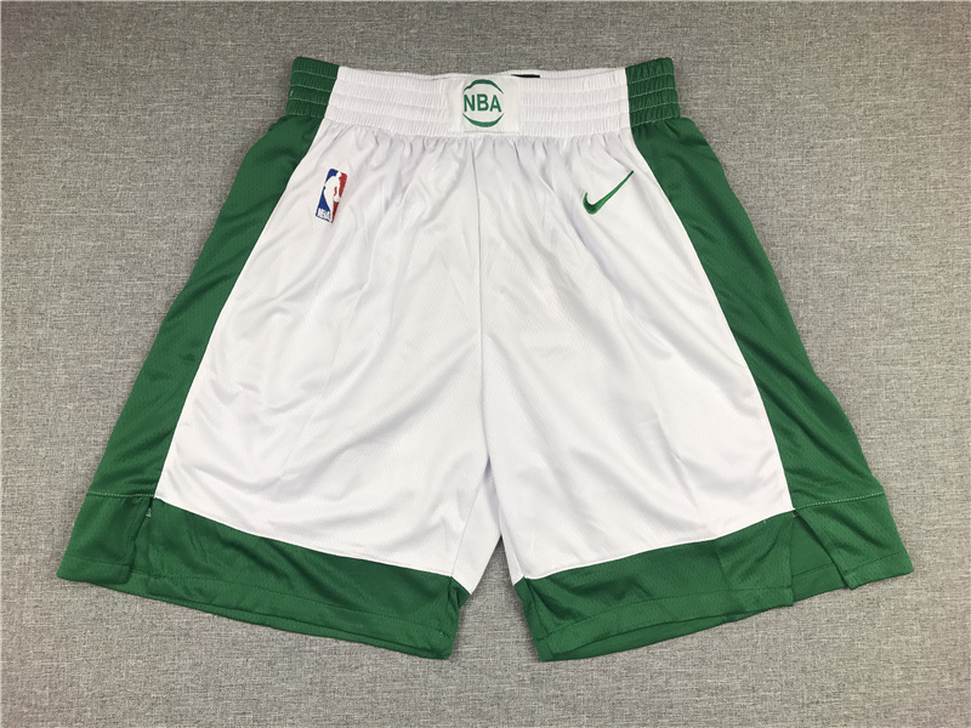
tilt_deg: -84.0
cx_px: 486
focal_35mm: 28
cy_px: 364
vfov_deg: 49.7
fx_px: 785
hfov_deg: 63.4
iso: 32
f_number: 1.8
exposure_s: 1/100
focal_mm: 3.99
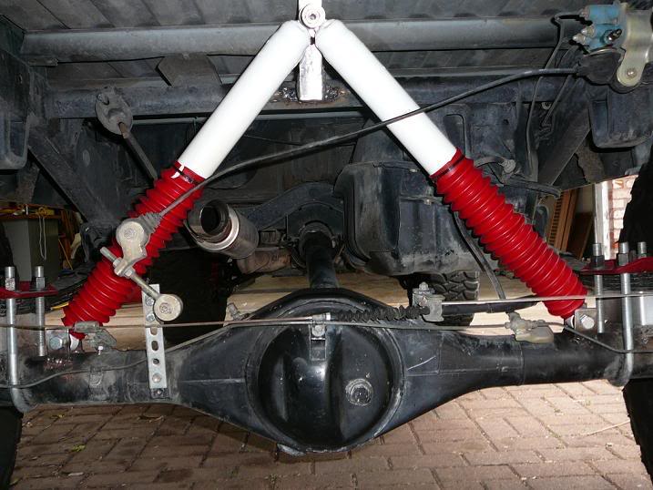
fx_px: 660
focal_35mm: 35
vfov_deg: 40.7
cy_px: 245
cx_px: 326
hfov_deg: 52.6
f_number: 2.8
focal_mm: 5.2
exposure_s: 1/30
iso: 100
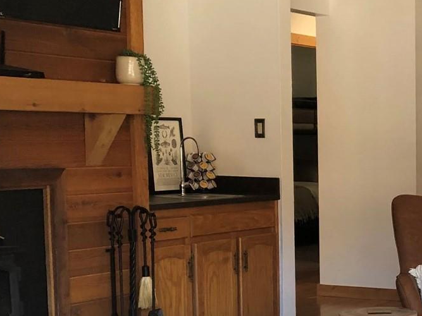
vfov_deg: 17.0
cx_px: 507
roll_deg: -0.8
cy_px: 266
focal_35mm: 86
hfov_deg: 21.2
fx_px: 1048
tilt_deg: -6.0
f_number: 1.8
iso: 40
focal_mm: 3.99
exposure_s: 1/30
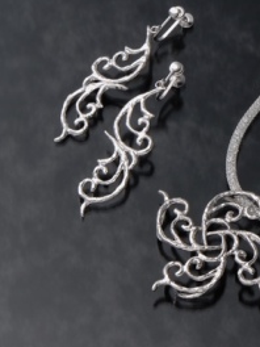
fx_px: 2582
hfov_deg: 5.8
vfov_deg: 7.7
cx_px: 186
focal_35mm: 258
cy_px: 147
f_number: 18
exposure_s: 1/125
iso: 100
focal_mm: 105
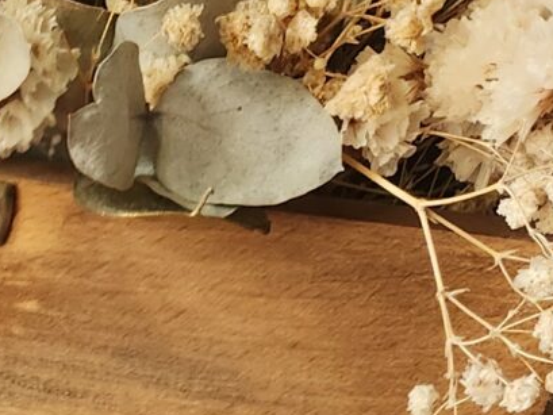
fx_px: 2301
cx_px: -665
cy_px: 1265
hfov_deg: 11.8
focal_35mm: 144
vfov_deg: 8.5
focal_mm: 5.4
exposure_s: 1/180
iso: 100
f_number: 1.8
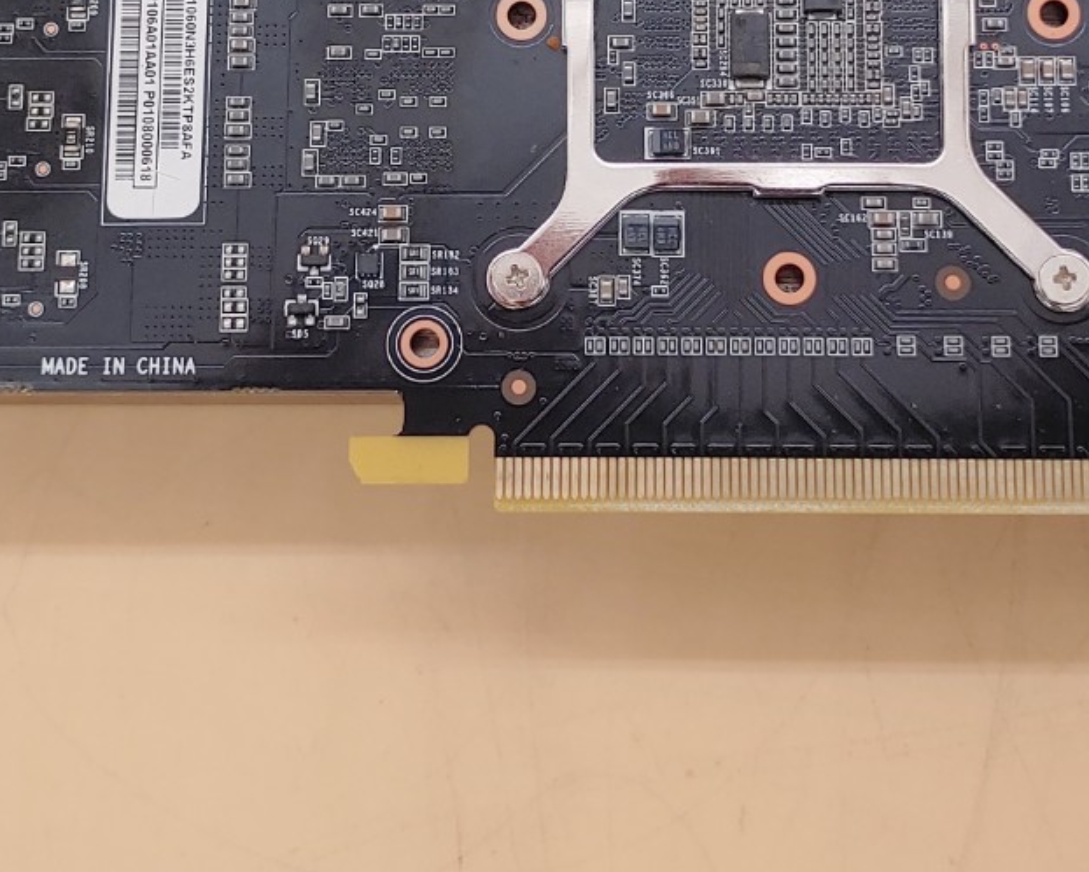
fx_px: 2257
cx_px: 601
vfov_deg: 21.5
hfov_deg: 27.1
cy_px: 138
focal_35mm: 70
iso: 50
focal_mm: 4.36
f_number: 1.8
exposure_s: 1/90
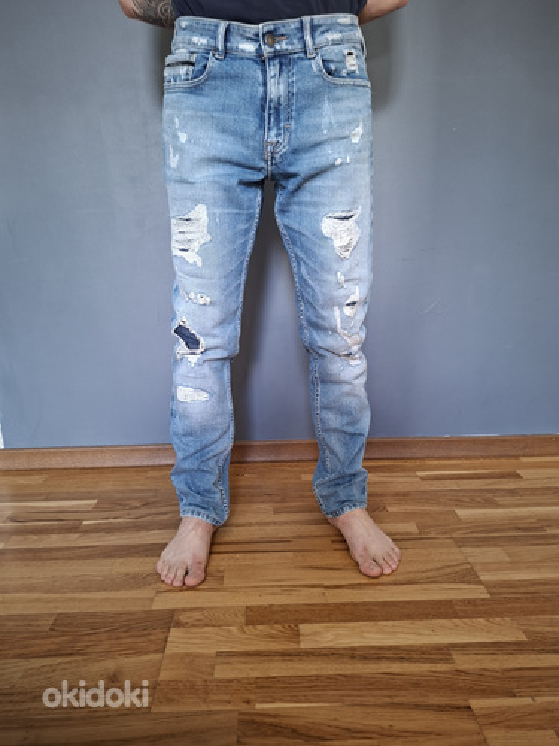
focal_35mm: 23
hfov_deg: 58.9
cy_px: 373
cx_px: 280
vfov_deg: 73.9
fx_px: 495
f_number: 1.8
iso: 250
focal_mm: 5.54
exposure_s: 1/33
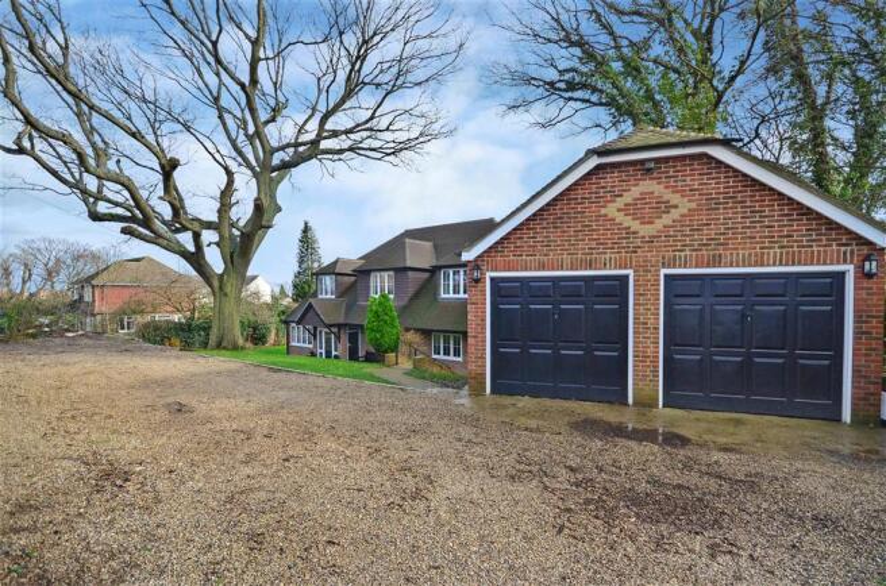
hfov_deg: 100.5
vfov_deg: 77.0
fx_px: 368
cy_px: 293
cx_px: 443
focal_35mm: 15
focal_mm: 10
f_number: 6.3
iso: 640
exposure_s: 1/500
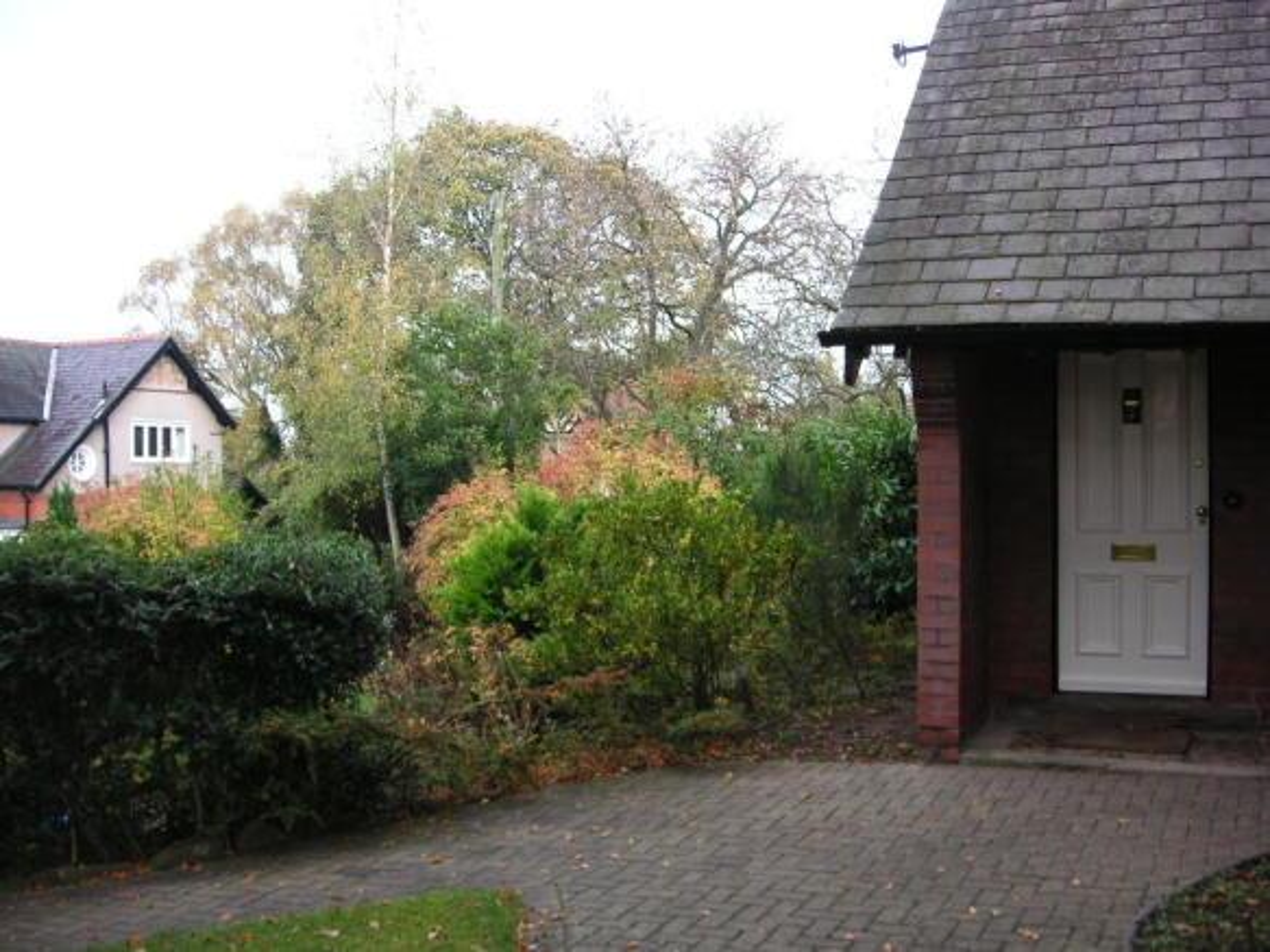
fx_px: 1357
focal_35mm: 37
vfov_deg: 38.7
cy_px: 476
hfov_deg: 50.1
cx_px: 635
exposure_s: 1/45
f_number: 2.8
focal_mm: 6.1
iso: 50
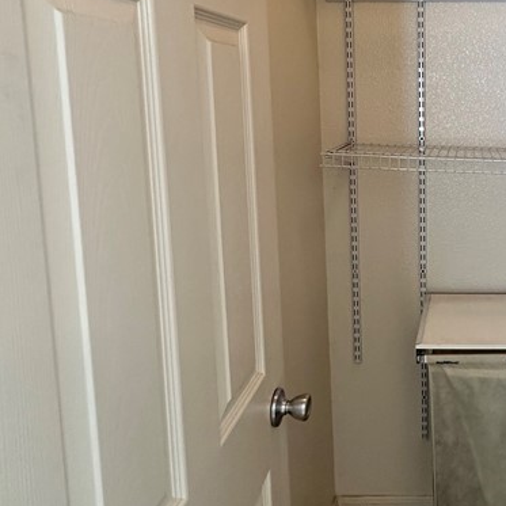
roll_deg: -0.9
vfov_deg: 47.1
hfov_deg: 43.2
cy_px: 142
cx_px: 478
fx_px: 562
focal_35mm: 34
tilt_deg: -7.4
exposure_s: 1/60
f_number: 2.2
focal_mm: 2.22
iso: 160
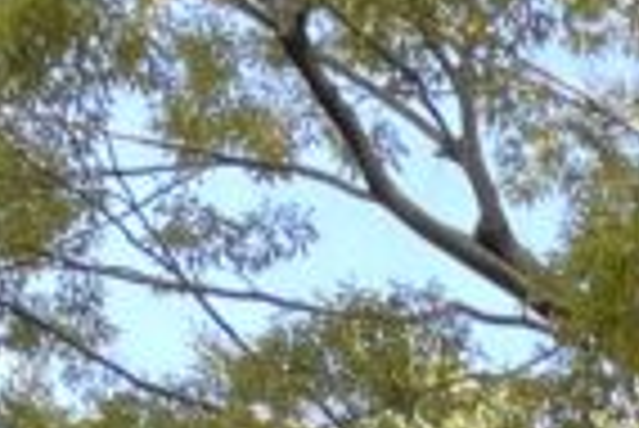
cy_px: 2293
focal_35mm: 195
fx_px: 3465
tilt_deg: +19.8
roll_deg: -1.5
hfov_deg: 10.2
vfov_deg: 5.2
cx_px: 932
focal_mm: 4.2
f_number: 1.6
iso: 40
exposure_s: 1/121
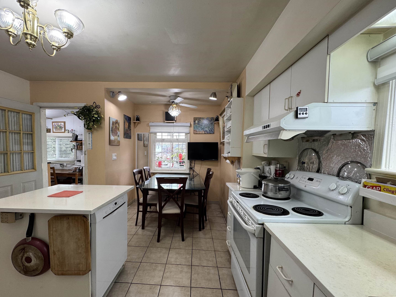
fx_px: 172
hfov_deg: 98.1
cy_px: 157
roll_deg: -0.1
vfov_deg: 81.7
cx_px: 188
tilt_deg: -2.0
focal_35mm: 15
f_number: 2.2
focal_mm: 2.22
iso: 160
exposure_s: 1/120
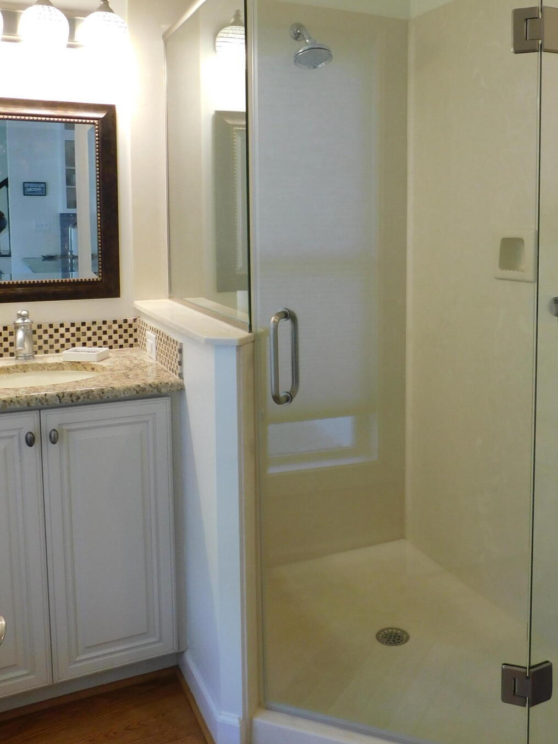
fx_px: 731
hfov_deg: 41.5
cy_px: 293
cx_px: 351
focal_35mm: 34
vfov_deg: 53.5
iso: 125
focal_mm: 4
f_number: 3
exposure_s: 1/30
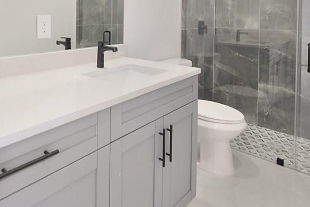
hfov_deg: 65.0
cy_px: 22
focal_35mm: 28
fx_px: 241
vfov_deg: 42.7
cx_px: 129
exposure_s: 1/4
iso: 160
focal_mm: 10
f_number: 4
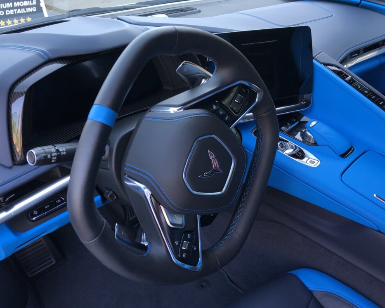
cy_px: 155
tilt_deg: -29.0
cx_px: 177
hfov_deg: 58.7
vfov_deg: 48.5
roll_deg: +6.7
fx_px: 342
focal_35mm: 30
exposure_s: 1/120
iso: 50
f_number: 1.8
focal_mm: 4
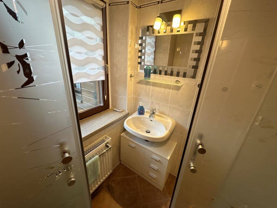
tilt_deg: -20.7
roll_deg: -3.8
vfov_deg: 85.7
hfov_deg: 102.1
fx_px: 112
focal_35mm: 14
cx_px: 138
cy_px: 104
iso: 160
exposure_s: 1/100
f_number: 2.2
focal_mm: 2.22
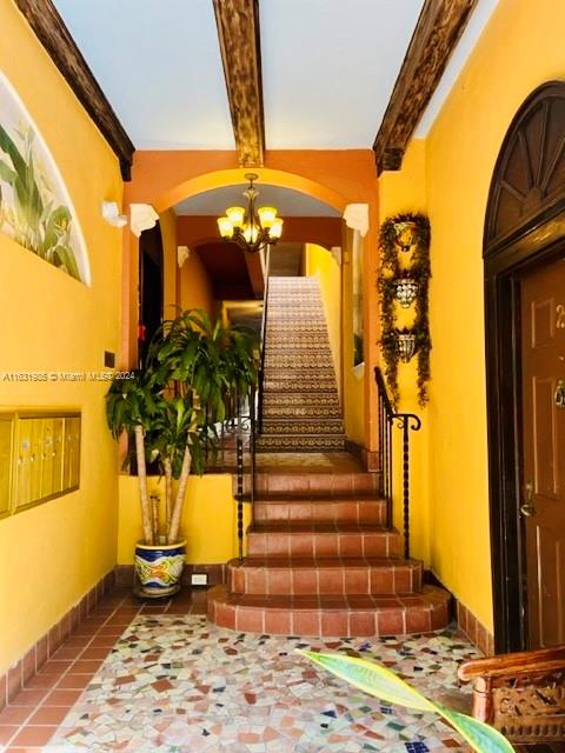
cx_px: 282
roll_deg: -0.5
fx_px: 566
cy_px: 376
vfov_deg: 67.3
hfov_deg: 53.1
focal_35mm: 26
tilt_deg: +3.1
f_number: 1.6
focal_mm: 5.1
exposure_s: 1/109
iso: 125
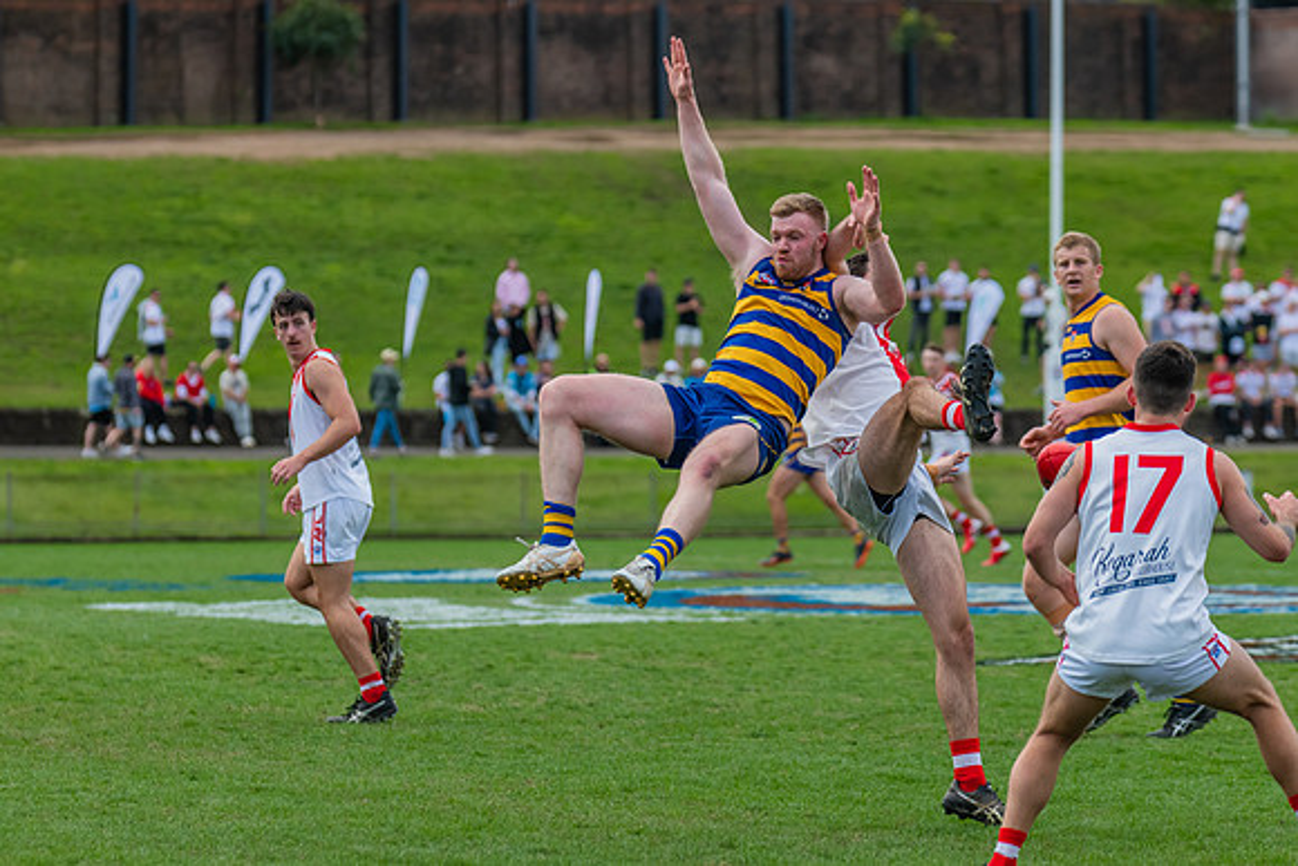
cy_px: 407
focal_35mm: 229
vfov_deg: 6.0
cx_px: 611
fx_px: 8261
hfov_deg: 9.0
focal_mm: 210
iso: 800
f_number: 5.6
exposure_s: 1/1600
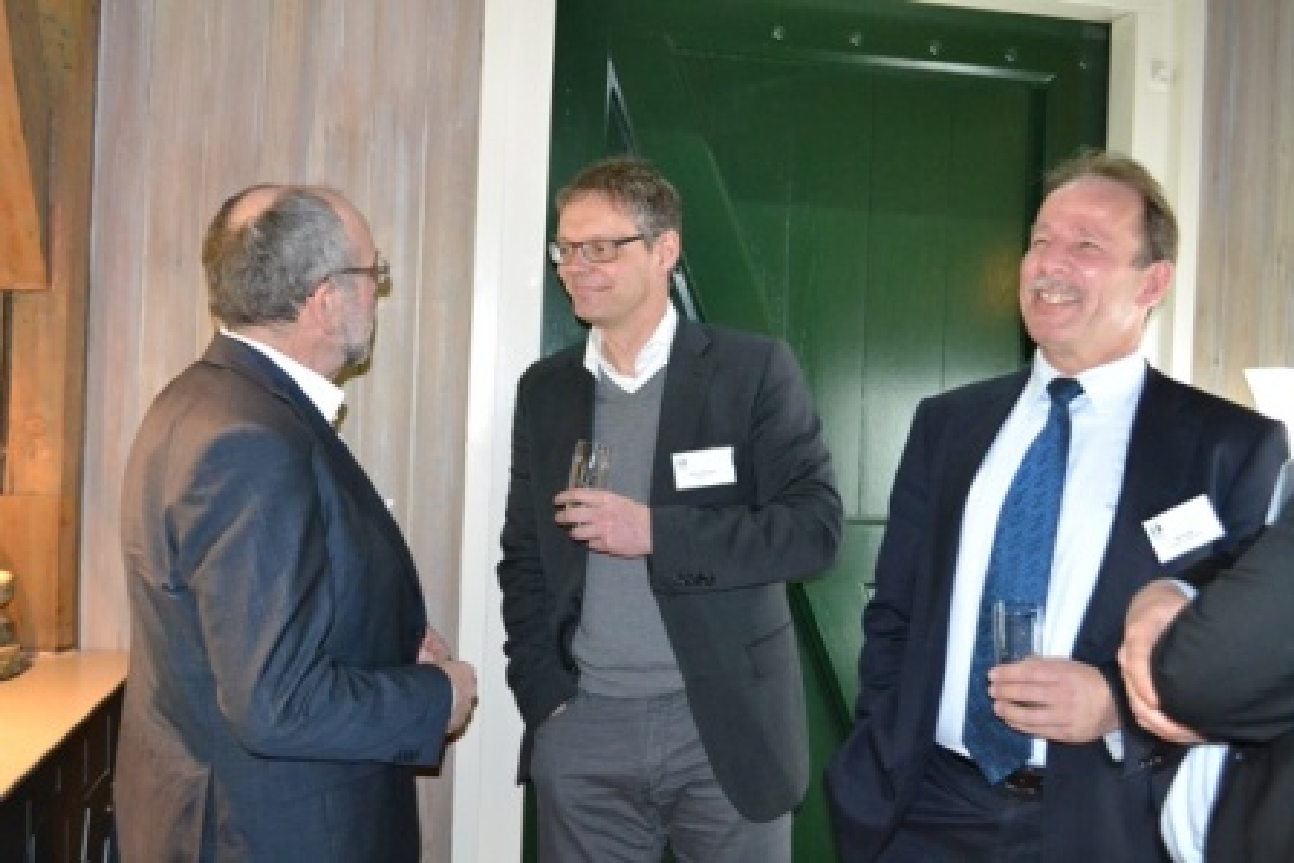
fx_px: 1294
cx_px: 647
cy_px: 432
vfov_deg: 36.9
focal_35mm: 36
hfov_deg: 53.1
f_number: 4
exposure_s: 1/60
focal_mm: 24
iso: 3200
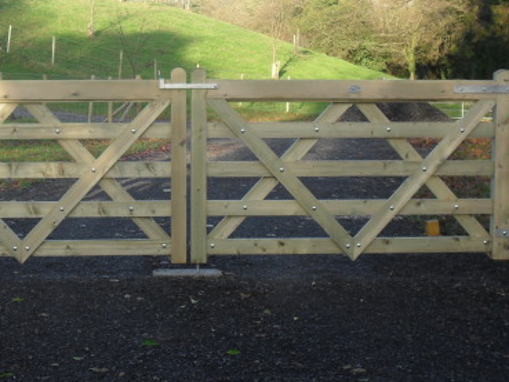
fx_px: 1000
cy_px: 148
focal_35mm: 68
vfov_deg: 21.6
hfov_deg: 28.4
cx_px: 175
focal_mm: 8.7
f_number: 3.9
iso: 100
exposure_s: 1/125
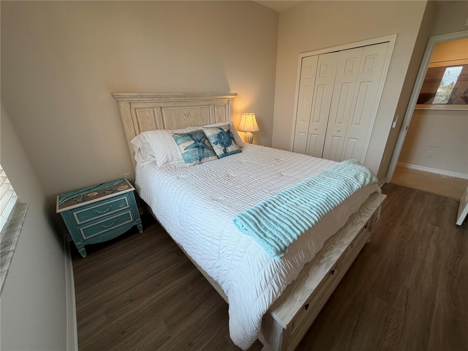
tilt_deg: -21.5
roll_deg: +1.8
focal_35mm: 14
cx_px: 234
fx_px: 189
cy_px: 176
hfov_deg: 102.1
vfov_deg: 85.7
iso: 100
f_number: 2.2
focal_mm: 2.22
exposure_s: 1/120
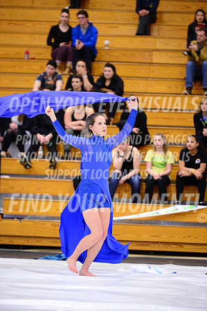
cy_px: 156
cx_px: 104
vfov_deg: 11.4
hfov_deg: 7.6
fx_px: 1556
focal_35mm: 180
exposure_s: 1/320
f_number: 2.8
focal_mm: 180
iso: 6400
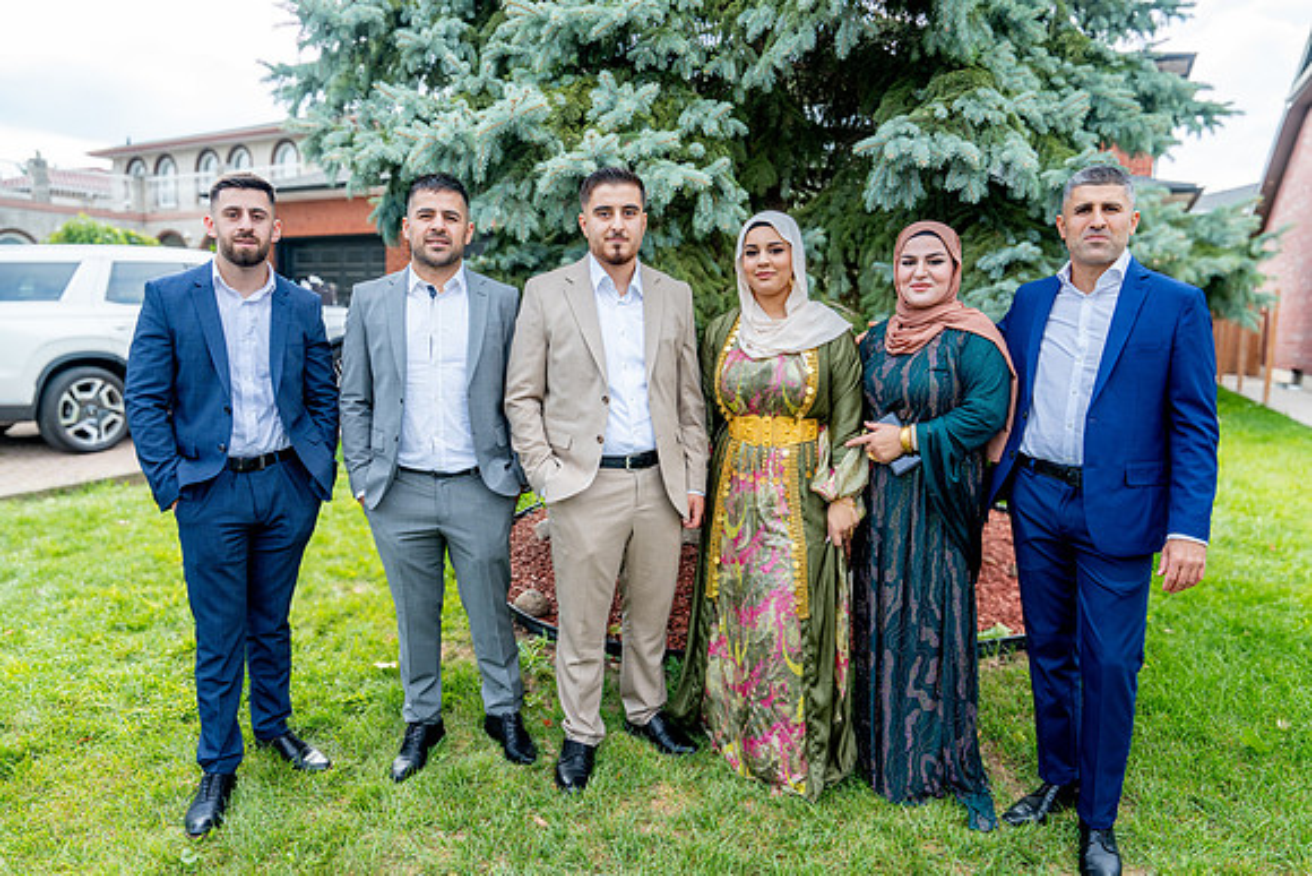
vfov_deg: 53.2
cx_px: 656
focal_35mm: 24
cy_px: 438
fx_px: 875
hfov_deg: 73.7
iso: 320
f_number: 7.1
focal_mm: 24
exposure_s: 1/200
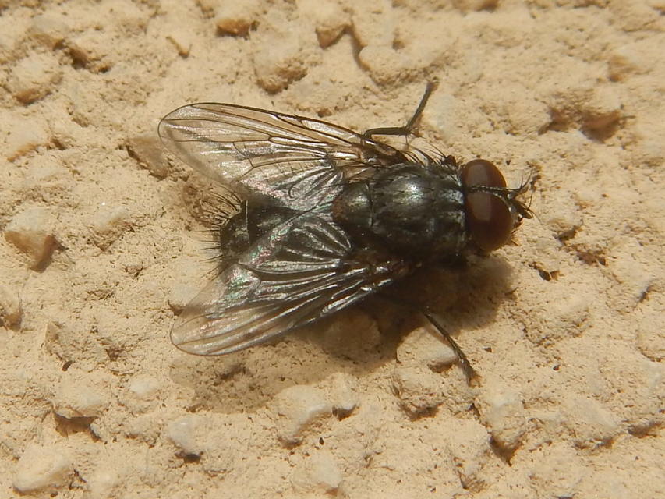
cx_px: 332
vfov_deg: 43.0
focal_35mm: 33
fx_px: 634
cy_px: 250
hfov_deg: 55.3
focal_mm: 5.9
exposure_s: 1/500
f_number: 3.9
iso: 125
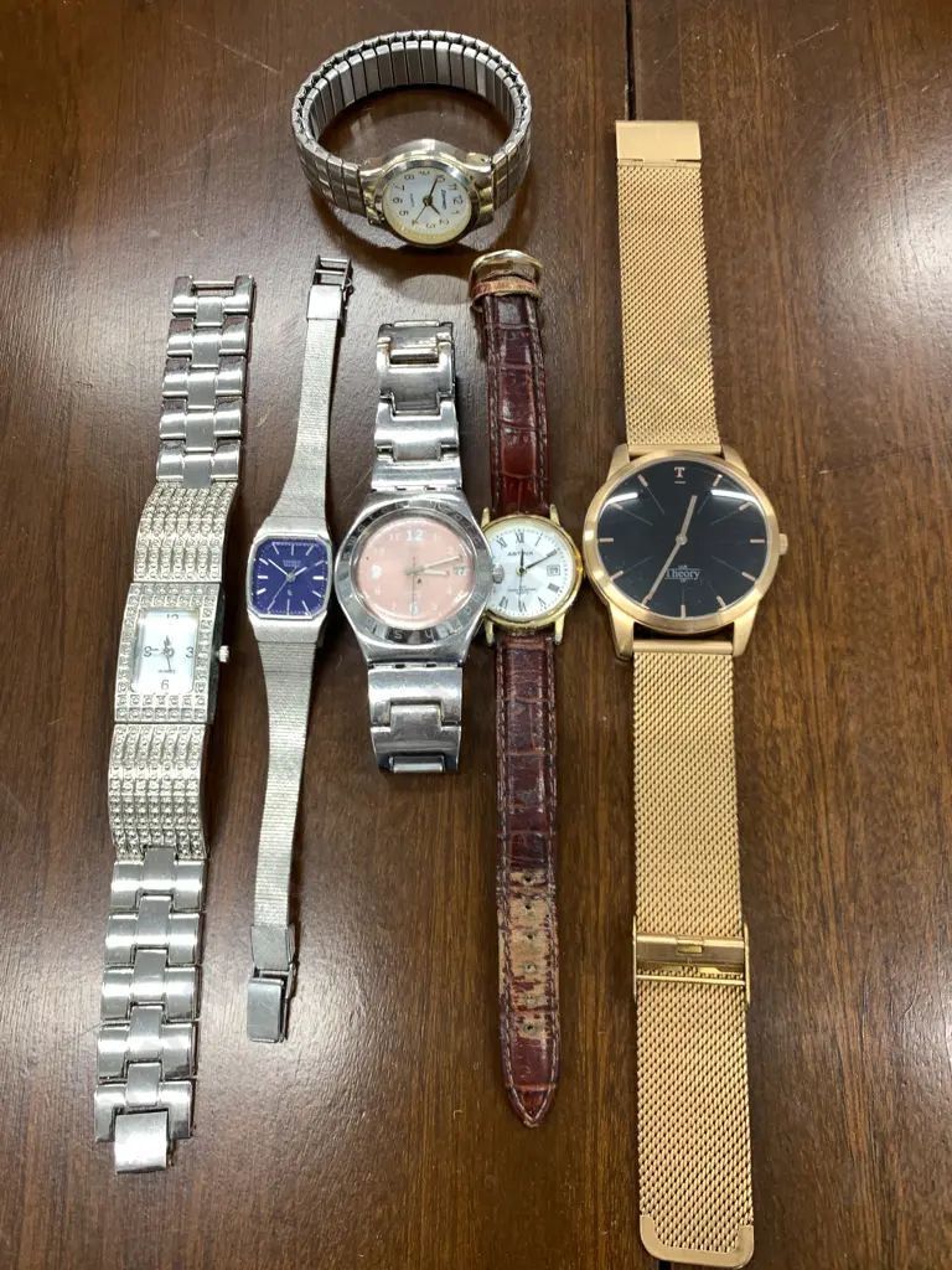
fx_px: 953
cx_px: 476
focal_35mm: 26
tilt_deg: -74.3
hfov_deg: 53.1
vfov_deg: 67.3
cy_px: 635
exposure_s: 1/50
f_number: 1.8
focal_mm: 4.25
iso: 64
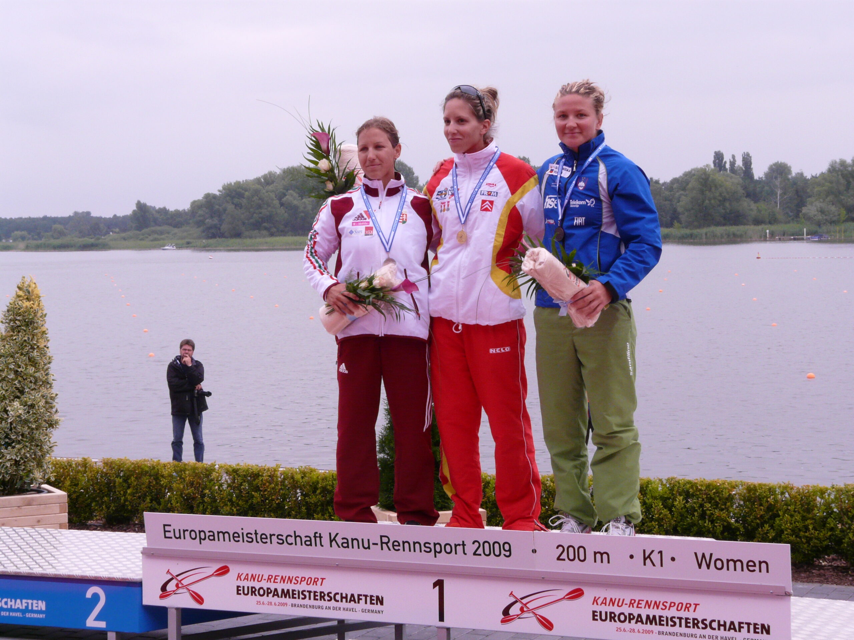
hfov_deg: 26.7
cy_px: 320
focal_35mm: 73
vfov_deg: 20.2
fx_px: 1801
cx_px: 427
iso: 200
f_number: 5.6
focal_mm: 12
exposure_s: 1/200
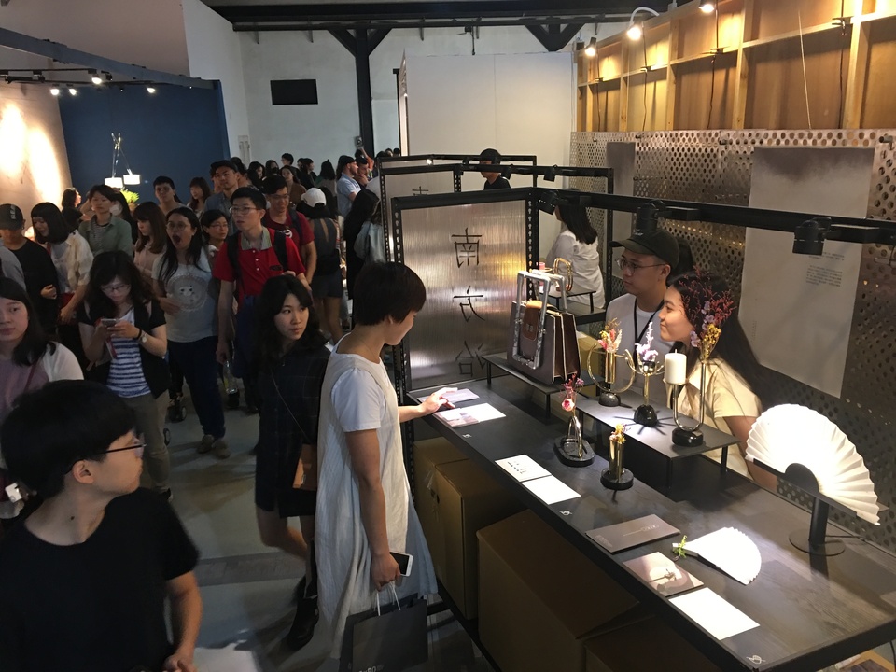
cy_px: 336
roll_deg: +2.5
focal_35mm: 29
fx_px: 751
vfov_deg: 48.2
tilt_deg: -12.9
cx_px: 448
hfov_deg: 61.7
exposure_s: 1/10
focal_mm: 4.15
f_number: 2.2
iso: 80
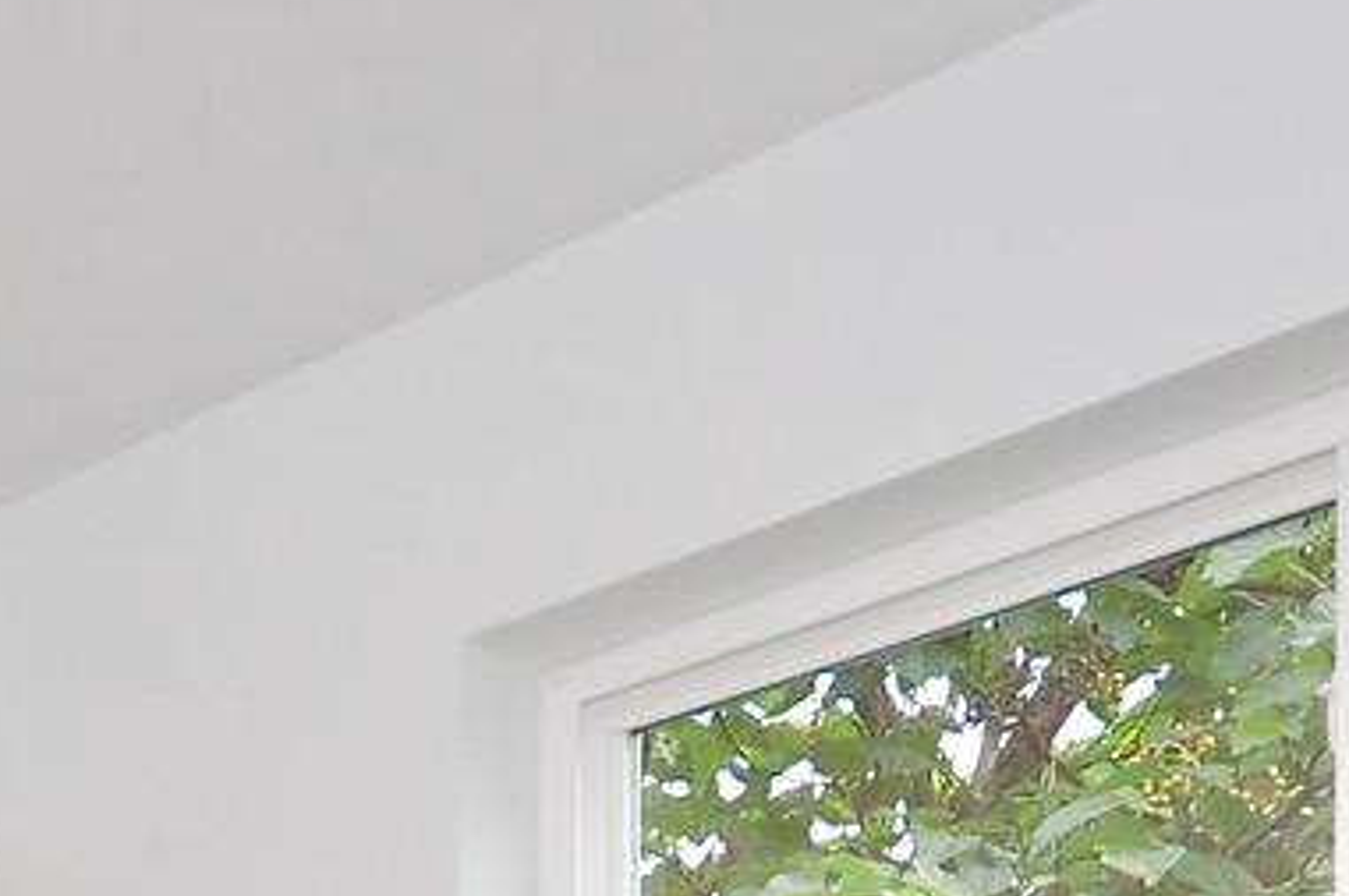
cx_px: -198
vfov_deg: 12.6
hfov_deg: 21.6
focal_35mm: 89
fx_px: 3319
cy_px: 2012
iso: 100
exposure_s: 1/60
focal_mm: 11
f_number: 4.2
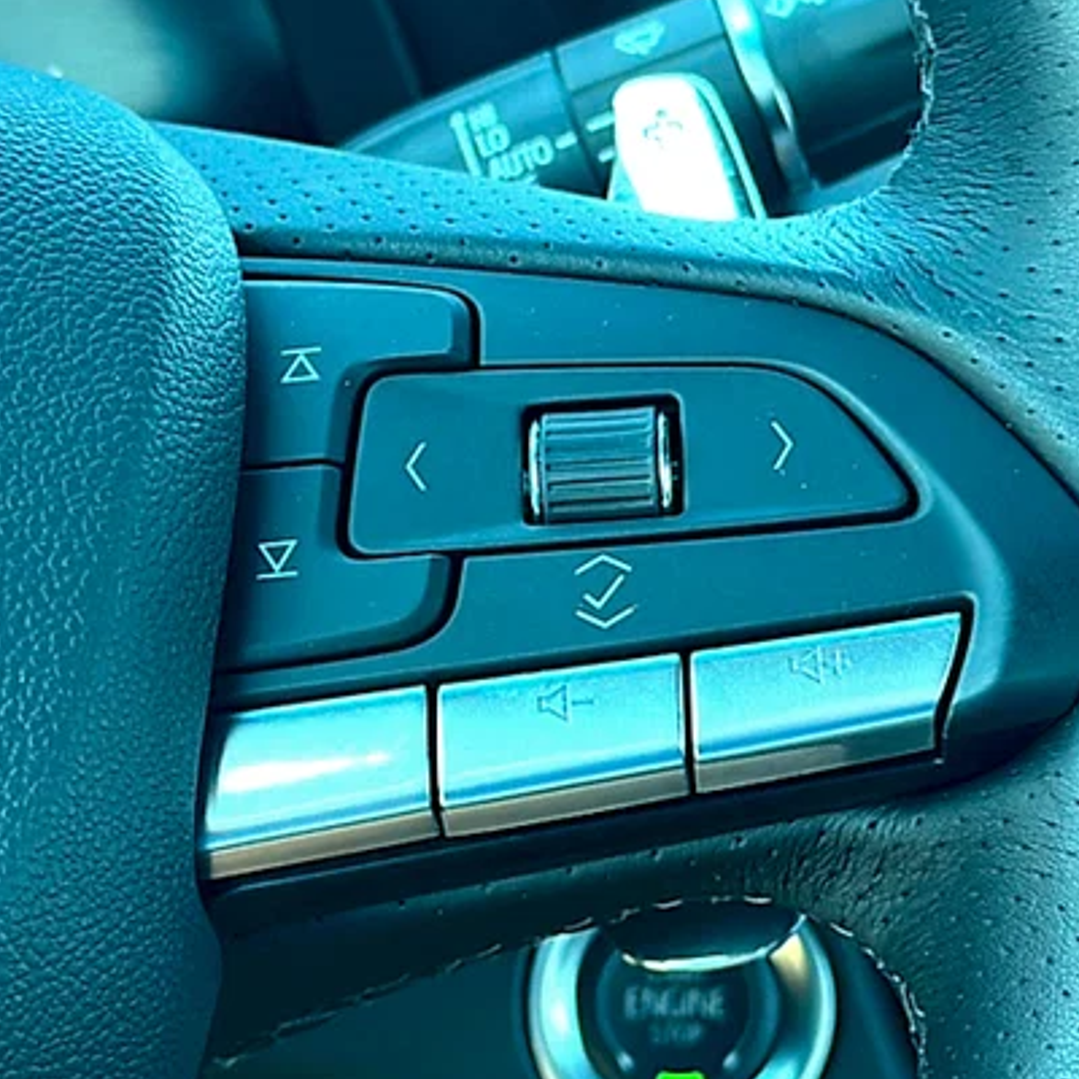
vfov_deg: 21.1
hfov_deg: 21.1
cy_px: 573
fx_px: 2892
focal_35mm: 82
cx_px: 588
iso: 80
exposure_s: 1/159
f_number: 1.78
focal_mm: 6.86
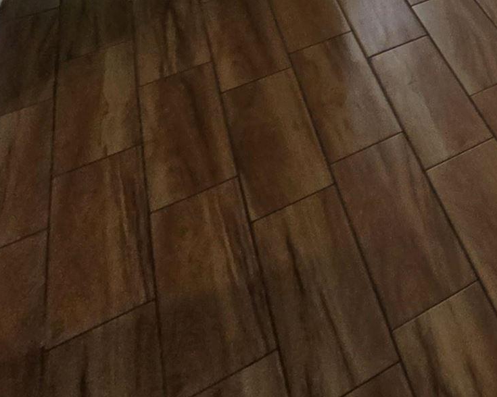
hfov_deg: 20.0
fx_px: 780
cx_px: 970
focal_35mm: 53
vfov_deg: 19.2
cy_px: -368
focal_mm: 2.2
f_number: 1.9
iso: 80
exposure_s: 1/120
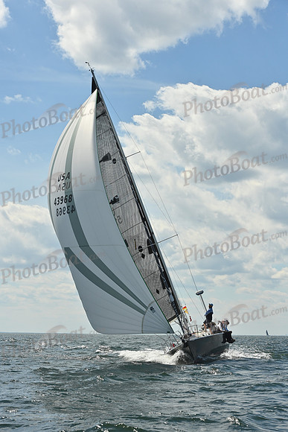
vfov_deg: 23.9
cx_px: 144
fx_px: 1019
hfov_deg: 16.1
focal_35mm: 85
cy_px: 216
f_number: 9
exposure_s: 1/1600
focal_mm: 85
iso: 250
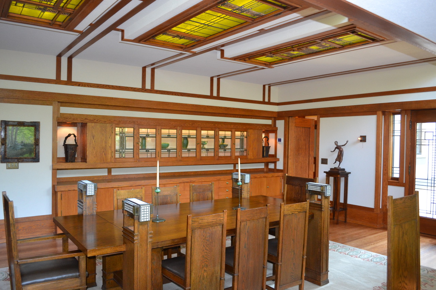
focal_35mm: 27
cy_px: 145
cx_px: 218
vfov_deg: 47.9
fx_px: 327
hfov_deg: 67.4
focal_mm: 18
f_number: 3.5
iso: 1000
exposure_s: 1/60
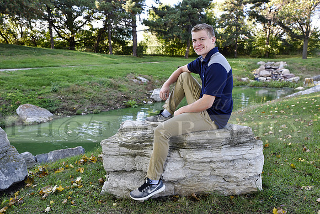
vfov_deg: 37.9
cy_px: 107
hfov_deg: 54.4
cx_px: 160
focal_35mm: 35
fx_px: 311
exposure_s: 1/100
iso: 200
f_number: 5
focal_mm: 35
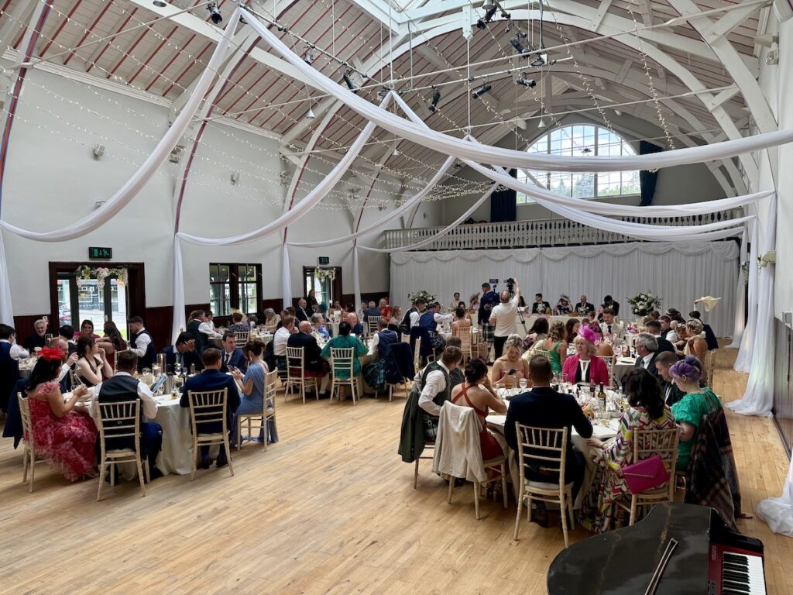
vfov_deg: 56.8
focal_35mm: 24
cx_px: 396
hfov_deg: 71.6
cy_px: 298
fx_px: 550
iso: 125
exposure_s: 1/233
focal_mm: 6.76
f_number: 1.78
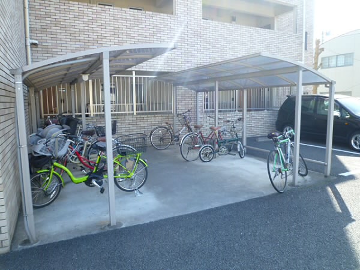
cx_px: 180
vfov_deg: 54.9
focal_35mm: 25
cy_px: 135
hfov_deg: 69.4
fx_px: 260
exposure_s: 1/125
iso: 80
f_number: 3.2
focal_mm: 4.5
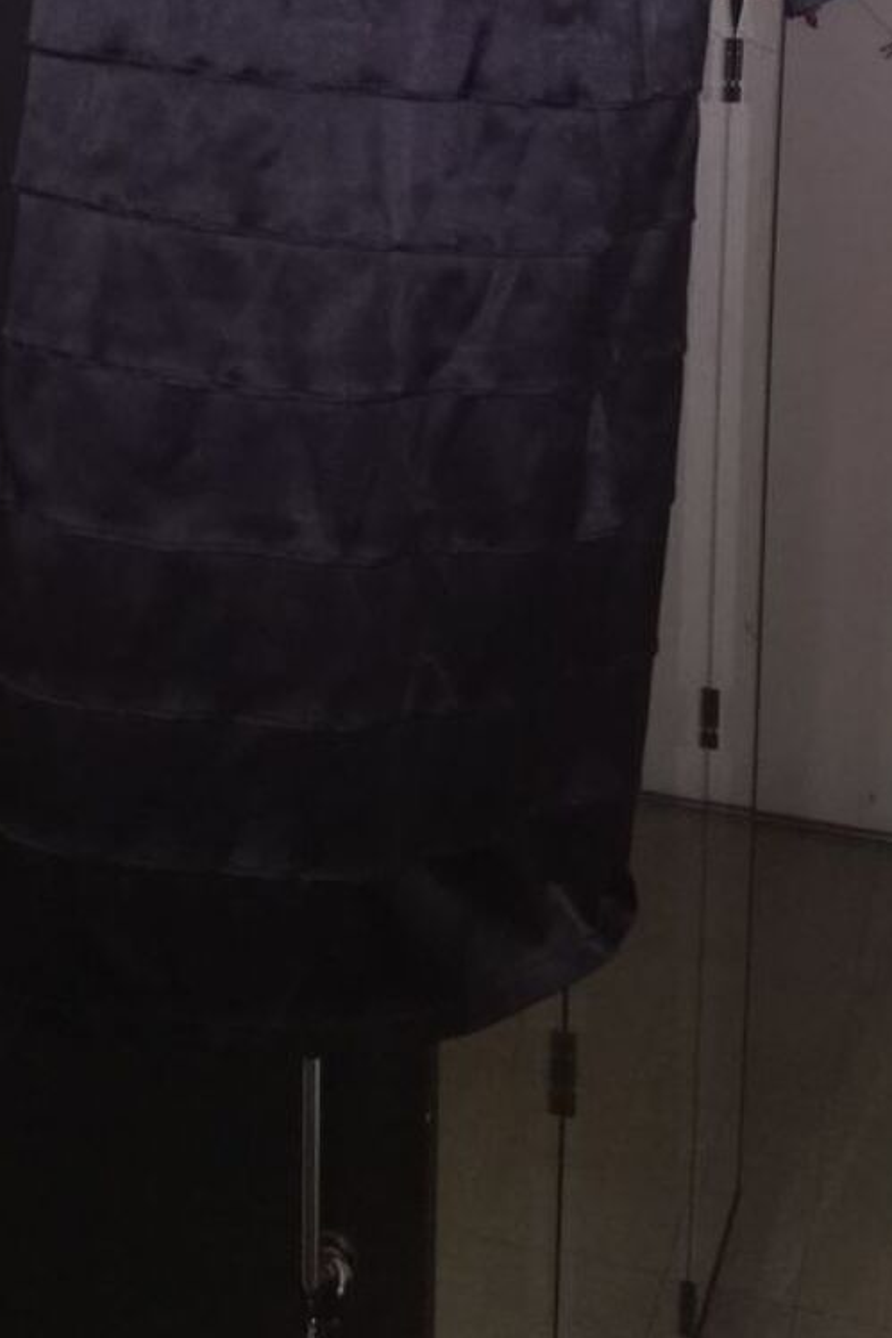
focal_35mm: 50
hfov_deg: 26.9
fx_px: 1859
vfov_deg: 37.5
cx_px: 379
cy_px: 185
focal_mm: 3.79
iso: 250
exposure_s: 1/33.3
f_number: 2
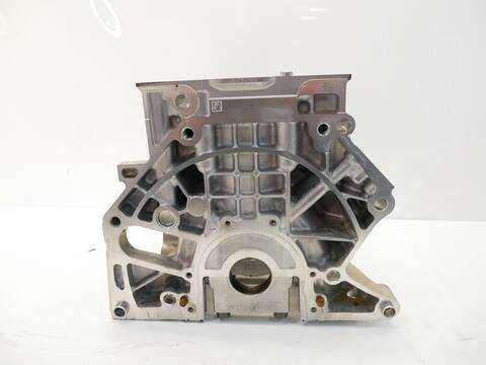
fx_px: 337
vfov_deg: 56.8
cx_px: 243
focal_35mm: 24
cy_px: 182
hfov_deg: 71.6
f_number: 3.5
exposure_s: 1/60
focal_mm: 12
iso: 500
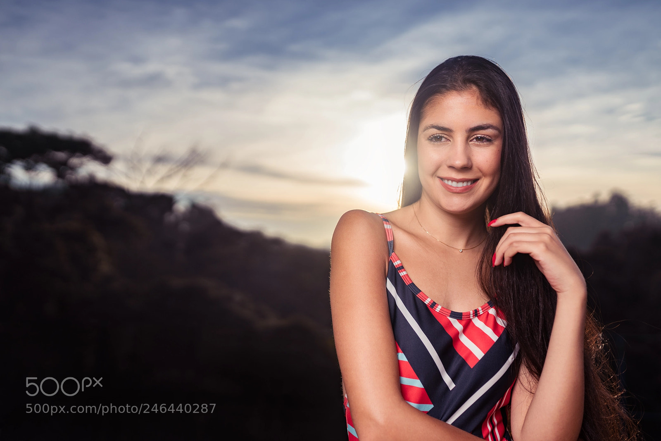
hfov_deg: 54.4
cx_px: 330
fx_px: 643
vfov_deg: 37.9
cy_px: 220
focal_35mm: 35
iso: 200
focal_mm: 35
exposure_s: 1/8000
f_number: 2
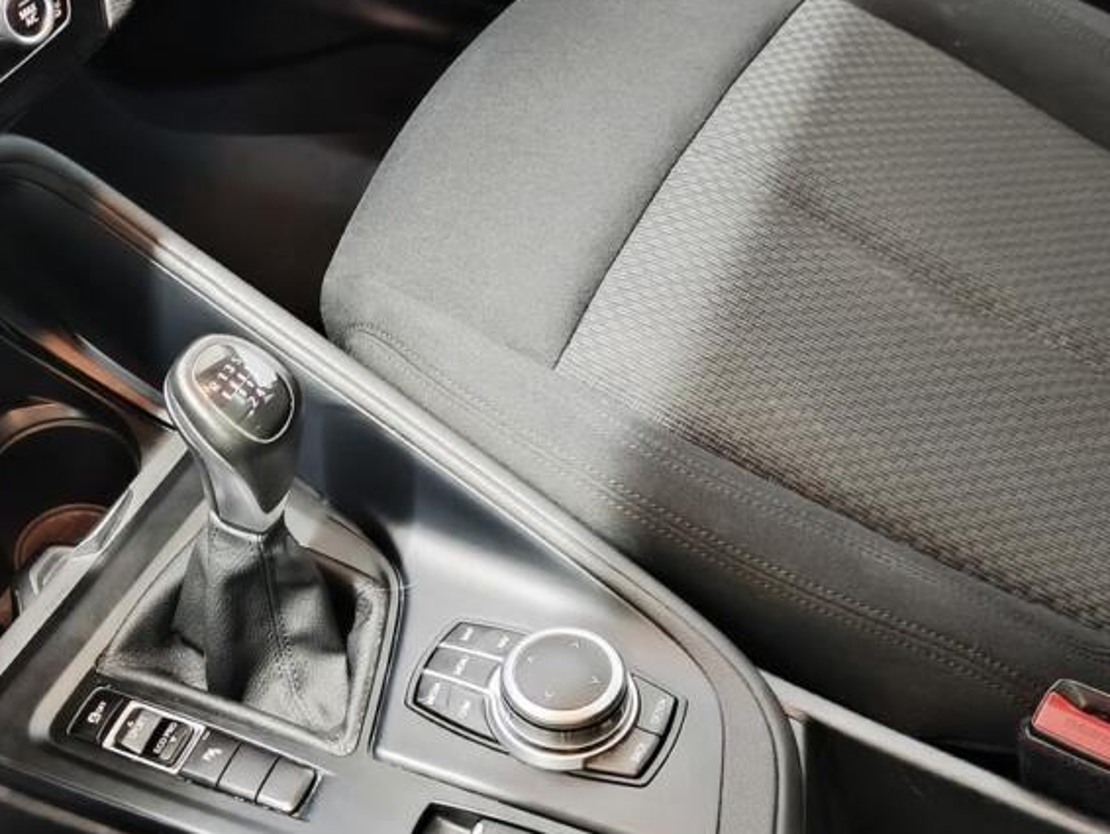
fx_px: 1700
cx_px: 216
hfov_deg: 35.0
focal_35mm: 53
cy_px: 448
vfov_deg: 27.5
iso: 3200
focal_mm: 4.71
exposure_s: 1/8.33
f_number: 1.7
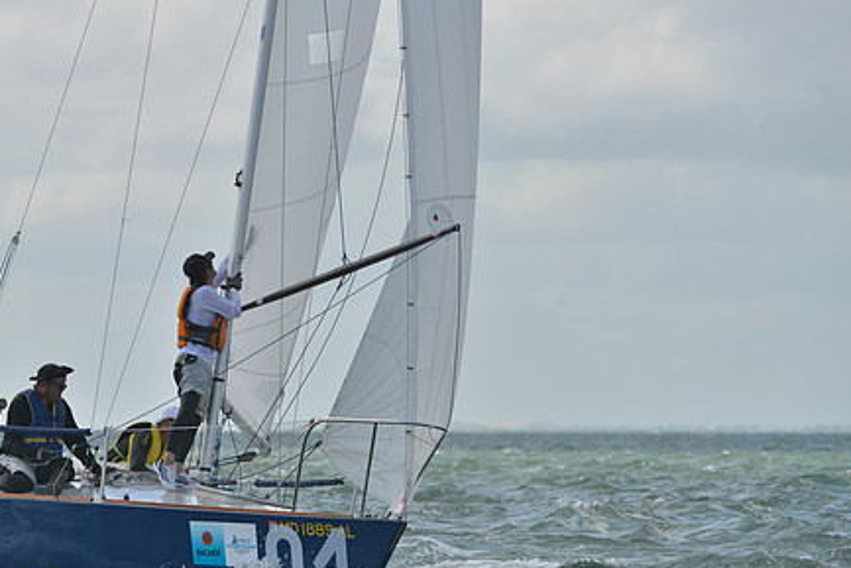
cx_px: 316
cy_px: 347
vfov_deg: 3.8
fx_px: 8560
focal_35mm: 362
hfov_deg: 5.7
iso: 280
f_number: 7.1
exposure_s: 1/1250
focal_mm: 270
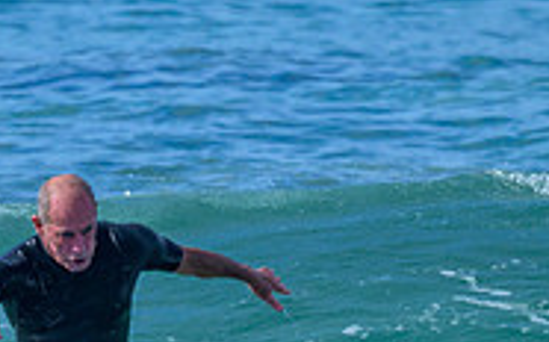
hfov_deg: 0.6
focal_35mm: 3489
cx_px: -153
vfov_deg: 0.4
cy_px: 452
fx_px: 52171
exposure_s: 1/2000
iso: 220
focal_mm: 800
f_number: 6.3
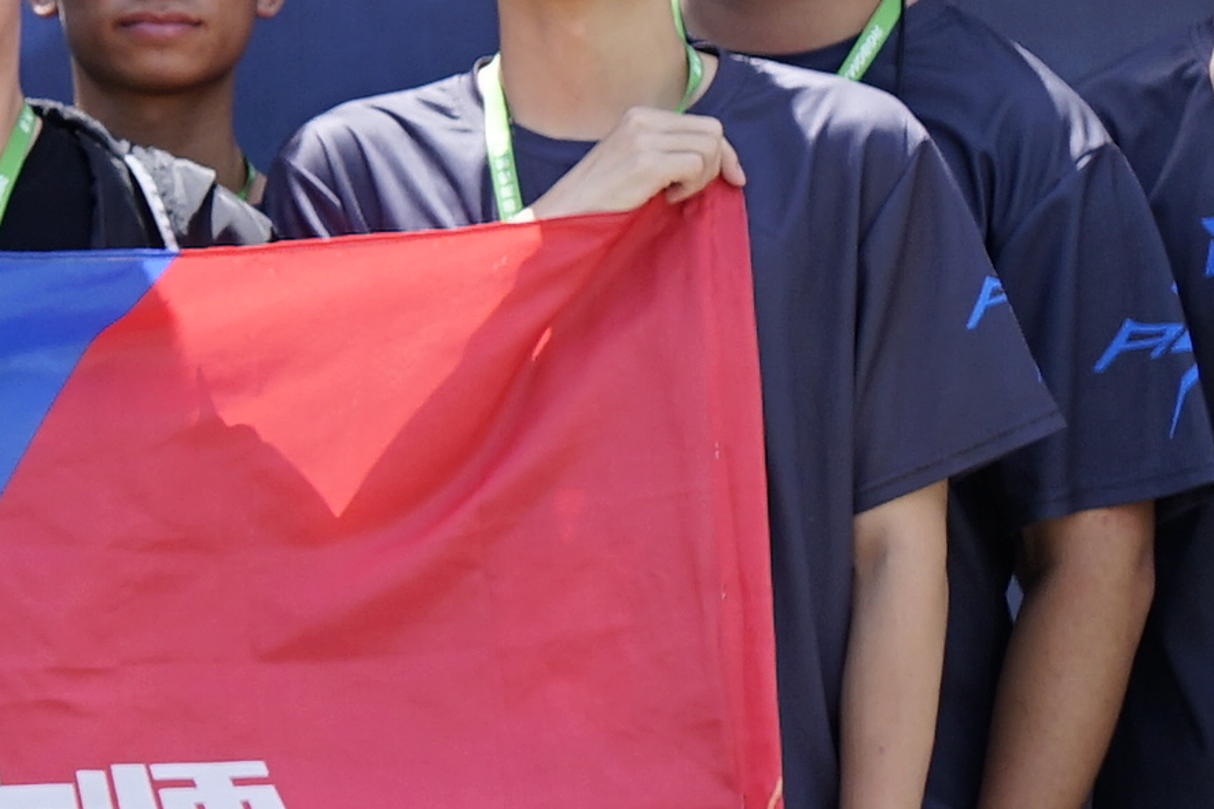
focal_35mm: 224
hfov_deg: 8.6
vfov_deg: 6.1
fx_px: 7552
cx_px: -1340
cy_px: 760
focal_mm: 33
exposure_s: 1/400
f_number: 4
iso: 100
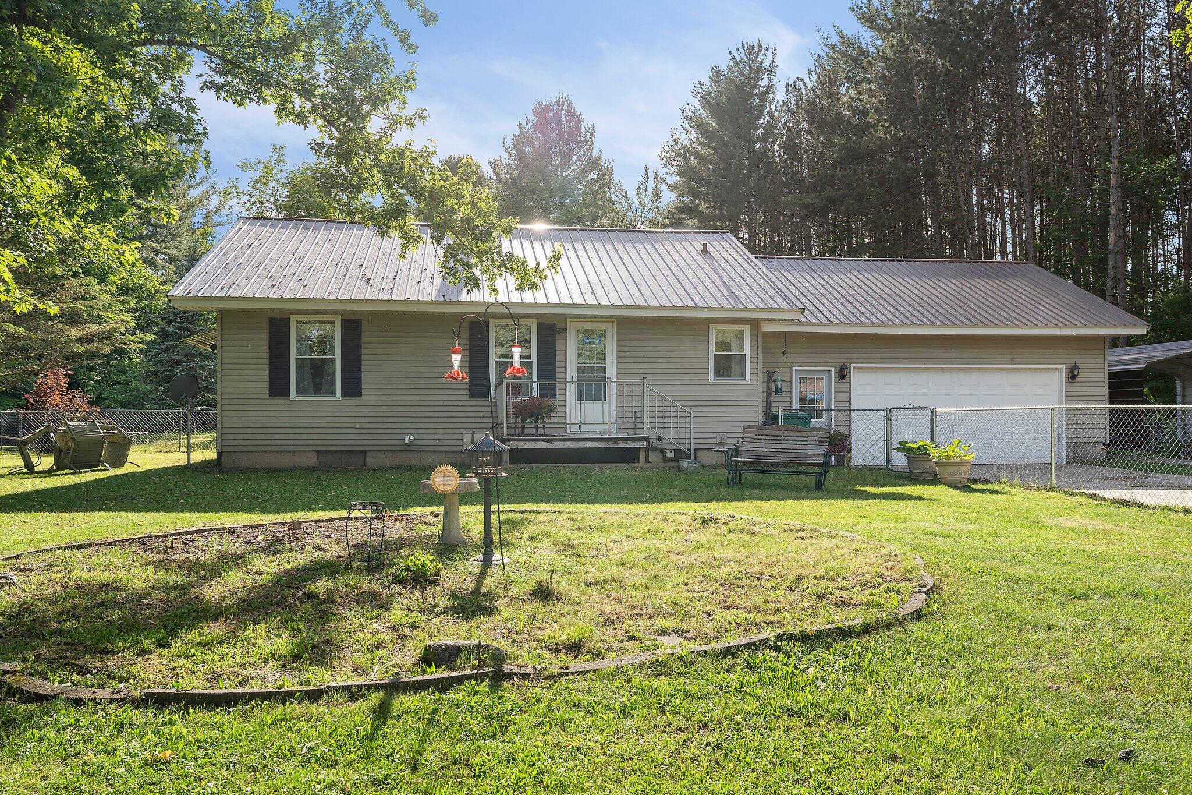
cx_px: 596
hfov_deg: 67.0
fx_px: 900
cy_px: 398
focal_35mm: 27
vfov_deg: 47.6
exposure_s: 1/200
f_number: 7.1
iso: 200
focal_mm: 27.2
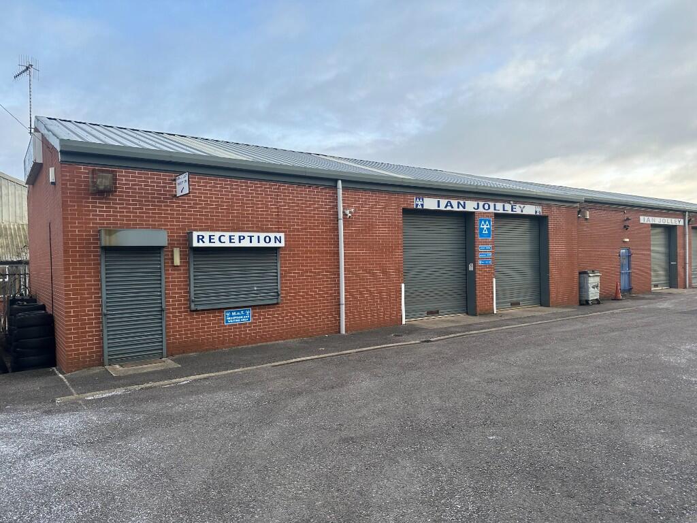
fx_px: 483
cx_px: 348
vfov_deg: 56.8
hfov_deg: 71.6
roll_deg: +1.2
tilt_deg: -0.4
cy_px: 262
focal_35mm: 24
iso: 80
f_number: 1.78
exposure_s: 1/962
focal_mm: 6.86
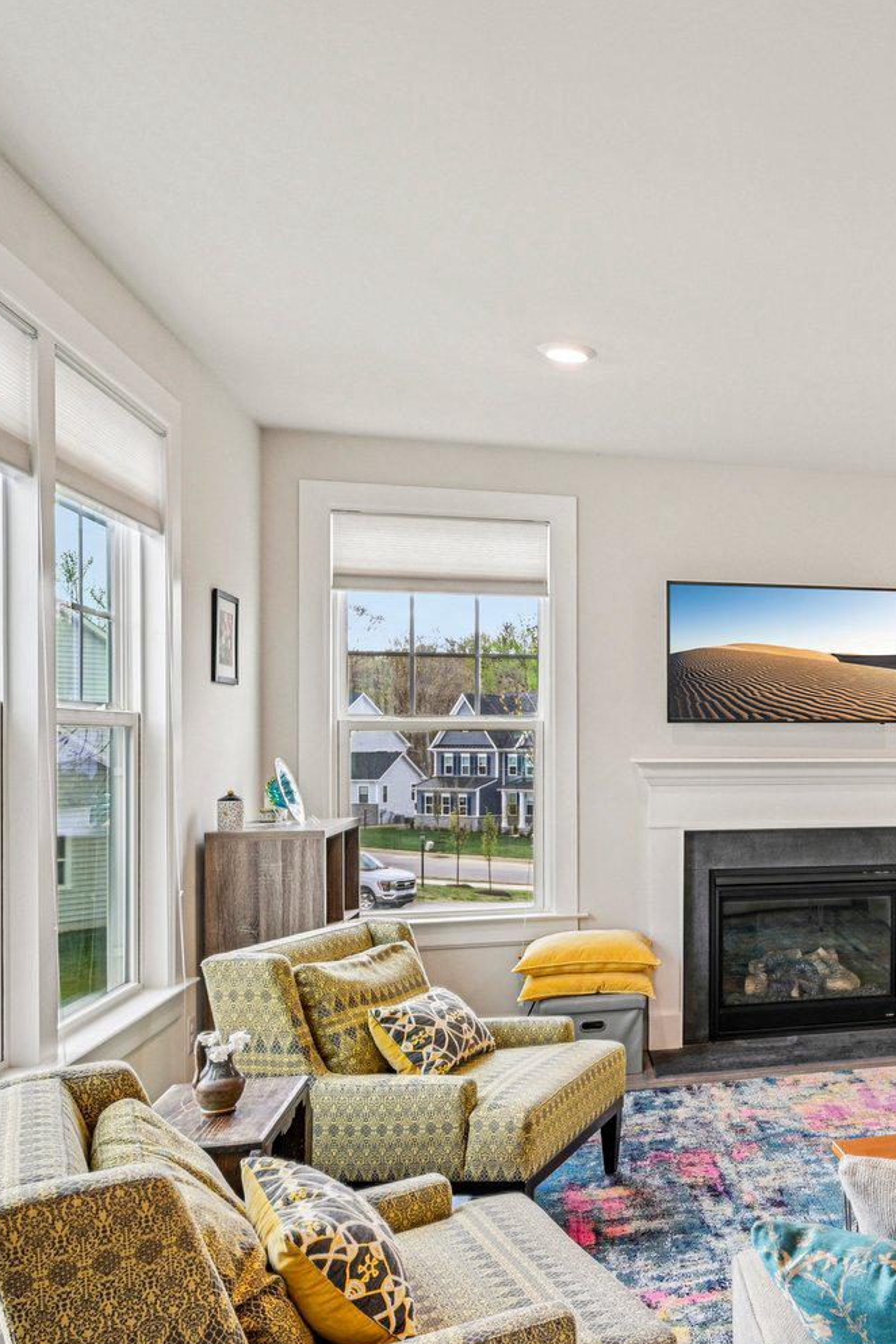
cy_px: 746
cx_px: 981
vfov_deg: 57.1
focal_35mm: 33
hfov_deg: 34.6
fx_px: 1232
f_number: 8
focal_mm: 16
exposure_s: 1/80
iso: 400
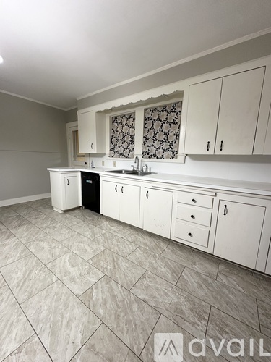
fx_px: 146
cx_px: 136
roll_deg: -1.8
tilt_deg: -8.9
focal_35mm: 14
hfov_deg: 85.7
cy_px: 181
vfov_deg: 102.1
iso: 200
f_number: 2.2
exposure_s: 1/60
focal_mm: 2.22
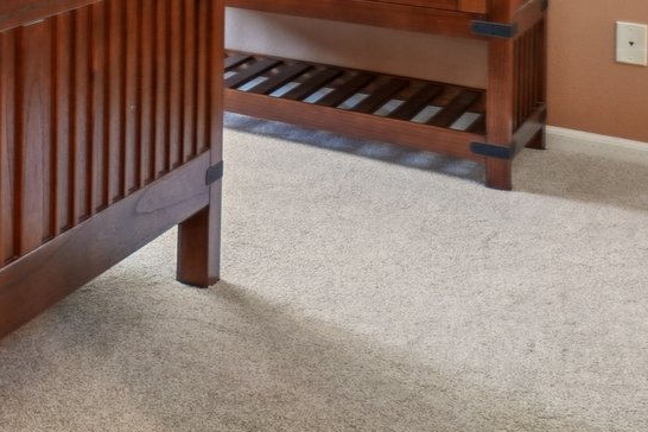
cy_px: -234
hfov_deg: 25.1
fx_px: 1114
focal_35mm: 62
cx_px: -312
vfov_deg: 19.0
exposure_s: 1/15
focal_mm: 11
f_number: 8
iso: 400
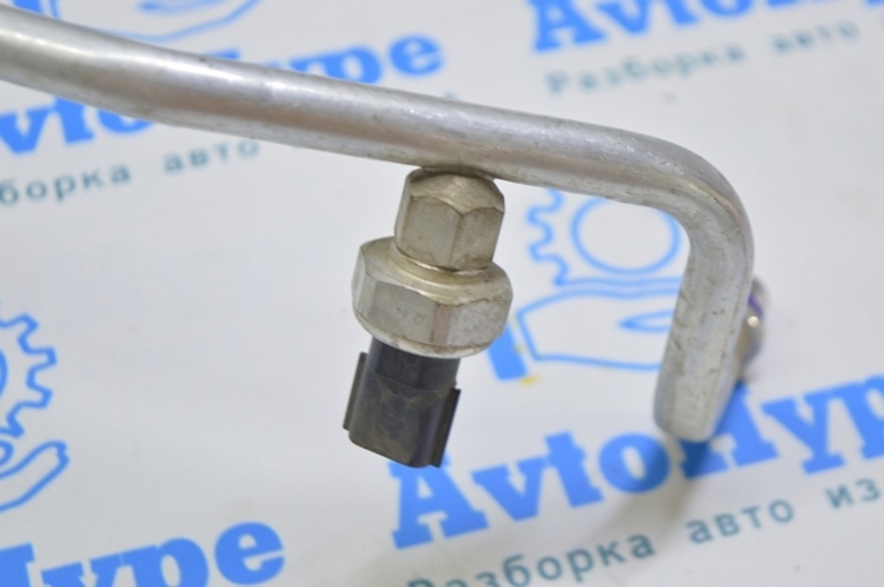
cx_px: 442
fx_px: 2023
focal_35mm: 82
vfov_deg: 16.5
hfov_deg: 24.6
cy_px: 294
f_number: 5.6
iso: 400
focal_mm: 55
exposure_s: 1/20
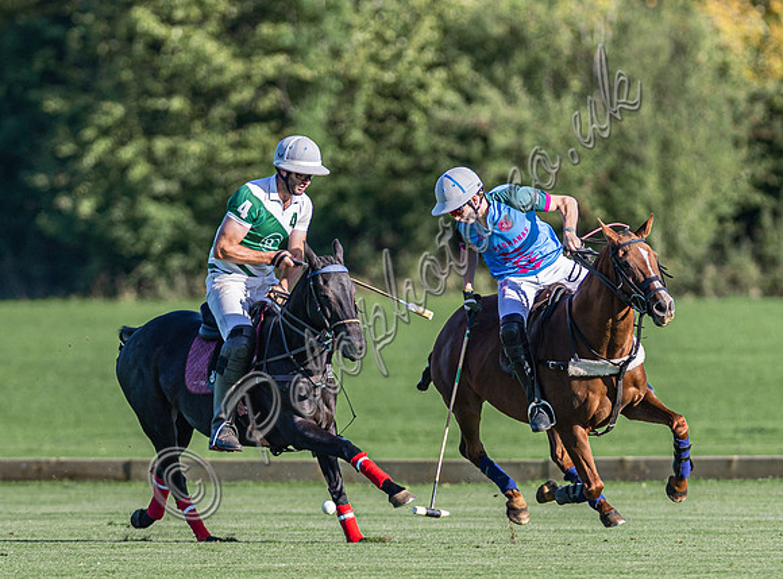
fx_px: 19705
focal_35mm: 875
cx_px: 450
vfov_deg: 1.7
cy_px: 317
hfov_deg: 2.3
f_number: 3.2
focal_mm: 300
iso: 160
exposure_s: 1/1600
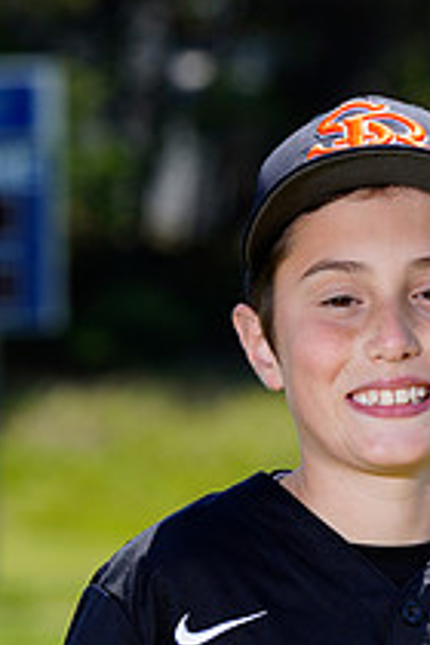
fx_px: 7435
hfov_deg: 3.3
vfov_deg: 5.0
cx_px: 315
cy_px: 756
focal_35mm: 415
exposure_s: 1/250
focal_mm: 150
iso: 100
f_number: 6.3
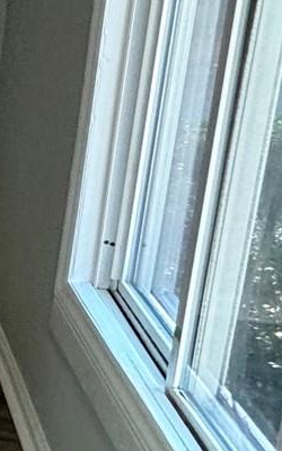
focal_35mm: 76
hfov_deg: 10.3
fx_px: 935
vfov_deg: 27.0
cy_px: 160
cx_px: -628
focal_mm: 2.22
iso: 200
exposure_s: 1/60
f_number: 2.2
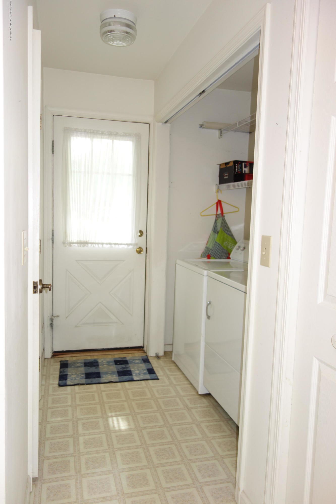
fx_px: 392
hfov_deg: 46.4
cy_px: 252
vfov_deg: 65.5
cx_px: 168
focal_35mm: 28
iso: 125
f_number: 1.8
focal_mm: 10.4
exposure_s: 1/30
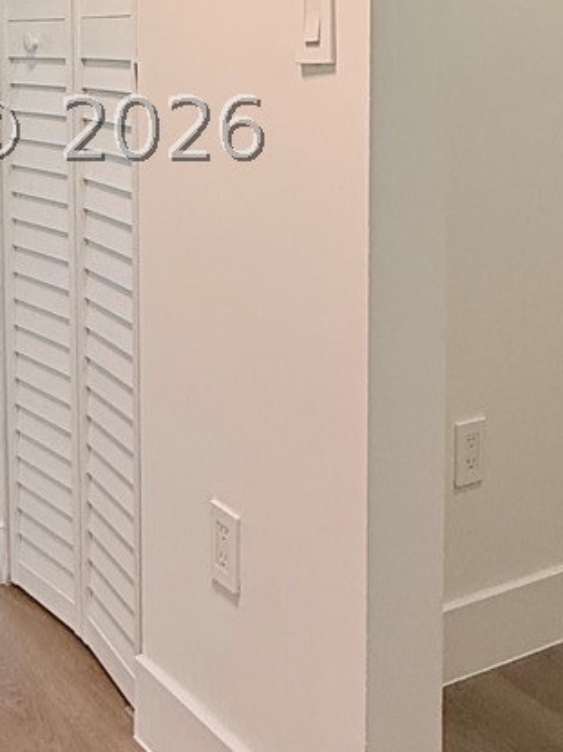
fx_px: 1172
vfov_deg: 34.3
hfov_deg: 26.7
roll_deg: +0.3
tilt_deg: -4.7
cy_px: 129
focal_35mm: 54
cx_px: 157
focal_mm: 2.22
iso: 160
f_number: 2.2
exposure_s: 1/120
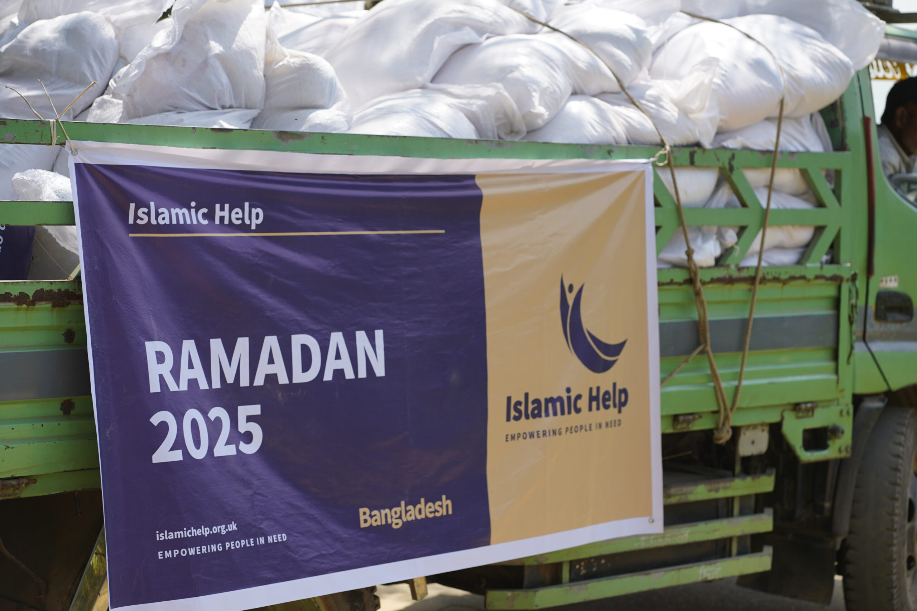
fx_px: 2165
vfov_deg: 16.1
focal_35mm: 85
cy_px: 306
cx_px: 458
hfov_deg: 23.9
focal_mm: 85
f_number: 4.5
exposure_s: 1/1000
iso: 200
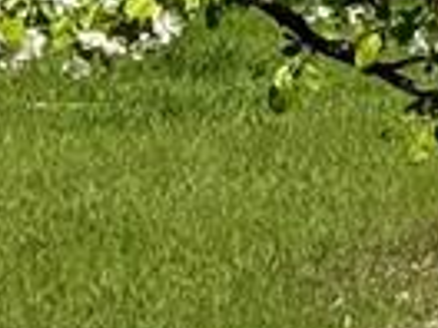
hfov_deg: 5.0
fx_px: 4694
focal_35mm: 371
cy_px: -683
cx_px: 1443
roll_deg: -0.9
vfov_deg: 3.9
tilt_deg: +5.2
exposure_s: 1/7937
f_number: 1.78
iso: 64
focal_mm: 6.76
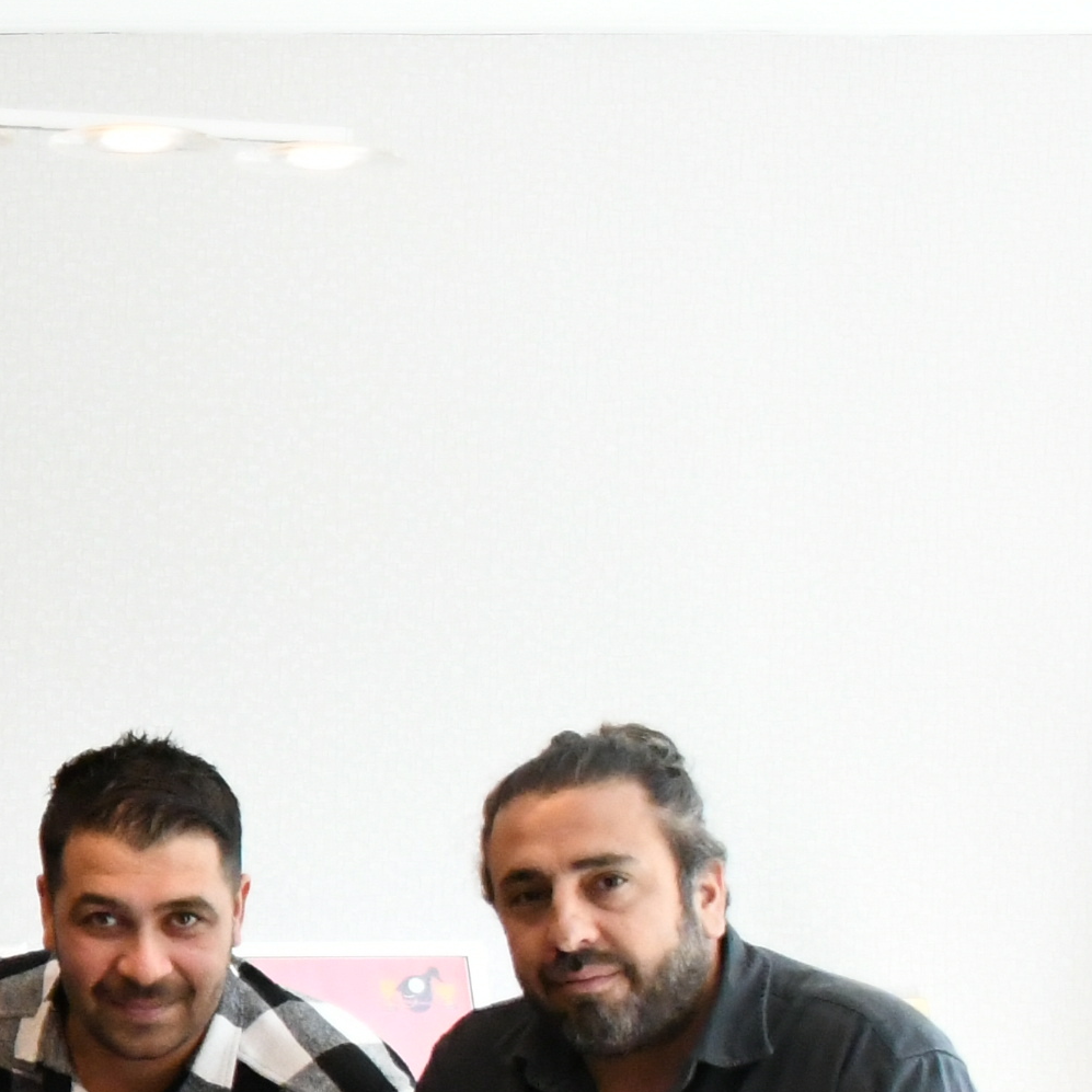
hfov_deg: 13.0
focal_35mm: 121
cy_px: 817
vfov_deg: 14.4
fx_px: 4319
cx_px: -905
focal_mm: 23
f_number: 3.8
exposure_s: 1/640
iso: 6400
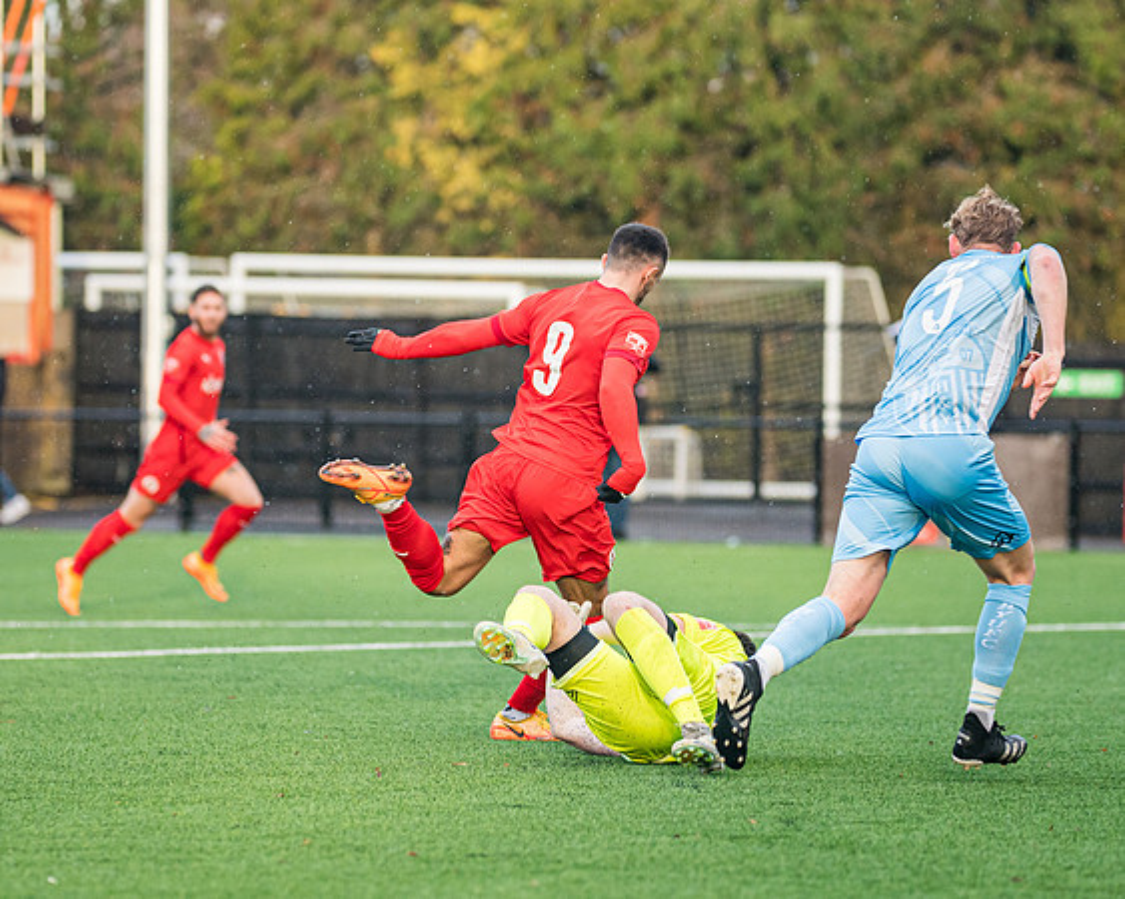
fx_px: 8397
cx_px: 509
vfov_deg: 6.1
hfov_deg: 7.7
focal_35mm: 252
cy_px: 435
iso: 1000
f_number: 2.8
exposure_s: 1/1250
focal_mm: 170
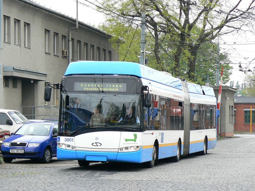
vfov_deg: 12.8
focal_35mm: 116
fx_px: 855
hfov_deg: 17.0
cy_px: 96
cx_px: 128
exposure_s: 1/500
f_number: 3.2
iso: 200
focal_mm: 15.8
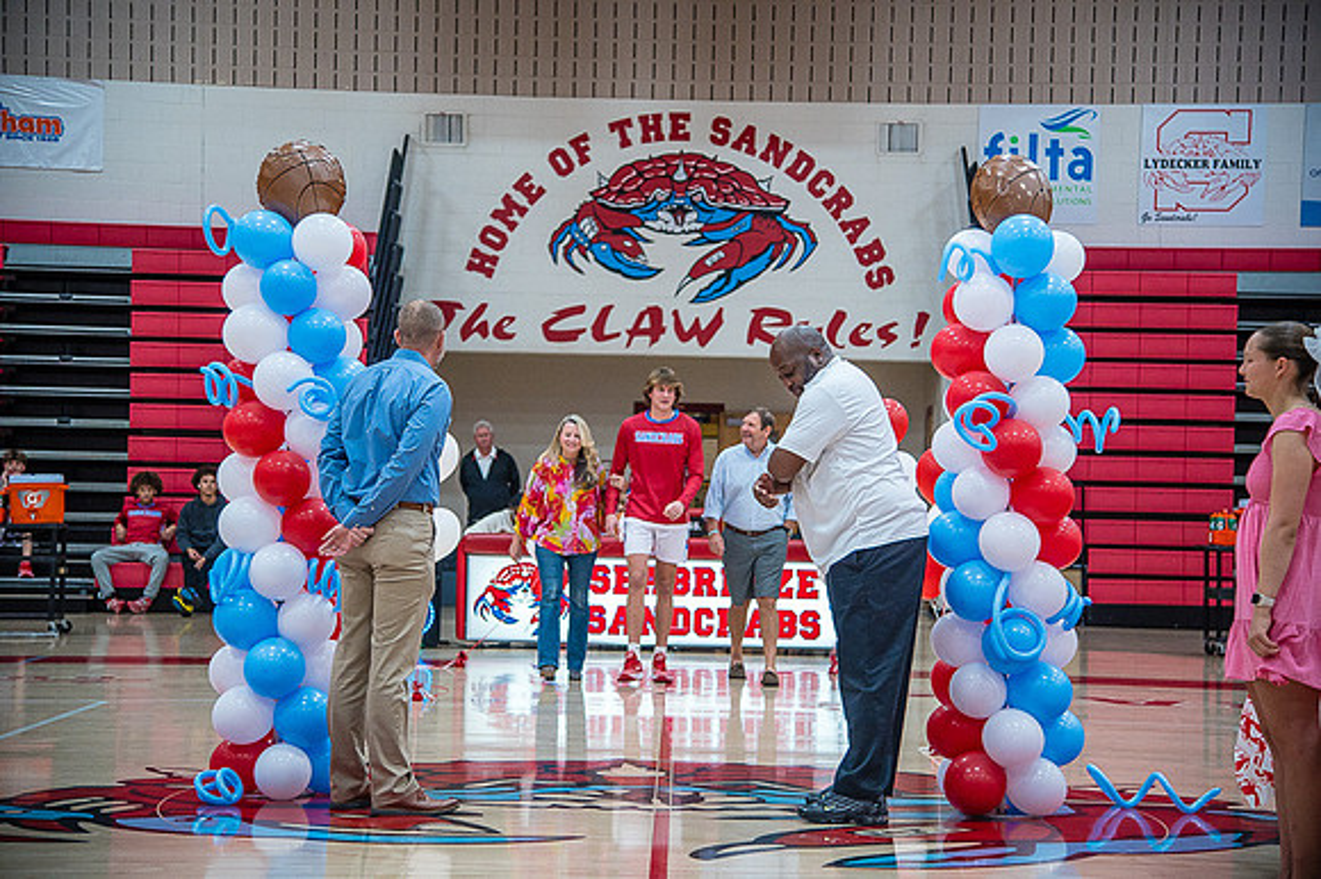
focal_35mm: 70
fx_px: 2567
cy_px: 440
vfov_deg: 19.4
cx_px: 660
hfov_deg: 28.9
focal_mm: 70
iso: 2000
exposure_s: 1/320
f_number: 4
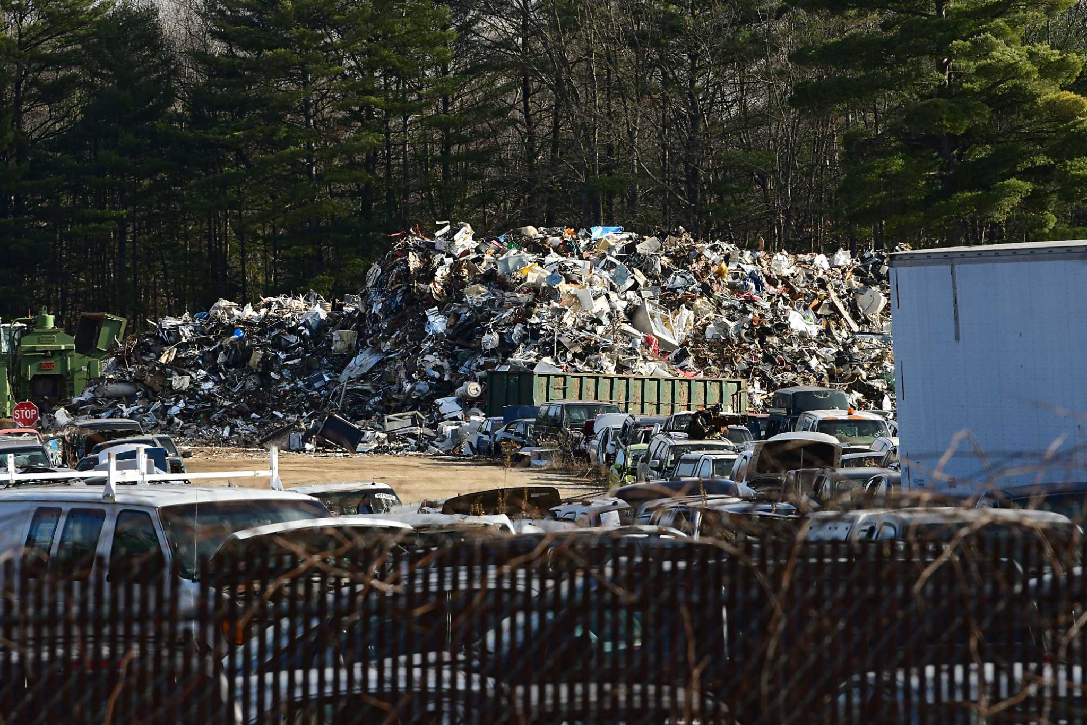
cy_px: 362
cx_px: 544
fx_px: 9057
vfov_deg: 4.6
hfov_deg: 6.9
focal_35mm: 300
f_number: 8
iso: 500
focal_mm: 200
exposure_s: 1/800
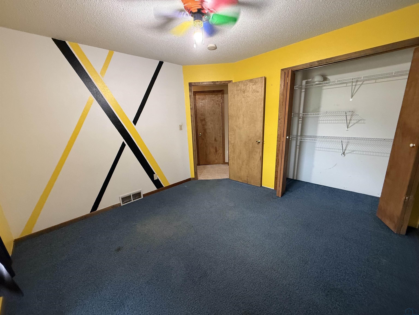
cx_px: 210
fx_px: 169
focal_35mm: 14
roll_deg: +3.1
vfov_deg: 85.7
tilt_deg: -12.3
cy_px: 158
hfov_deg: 102.1
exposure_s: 1/60
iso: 500
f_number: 2.2
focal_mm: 2.22
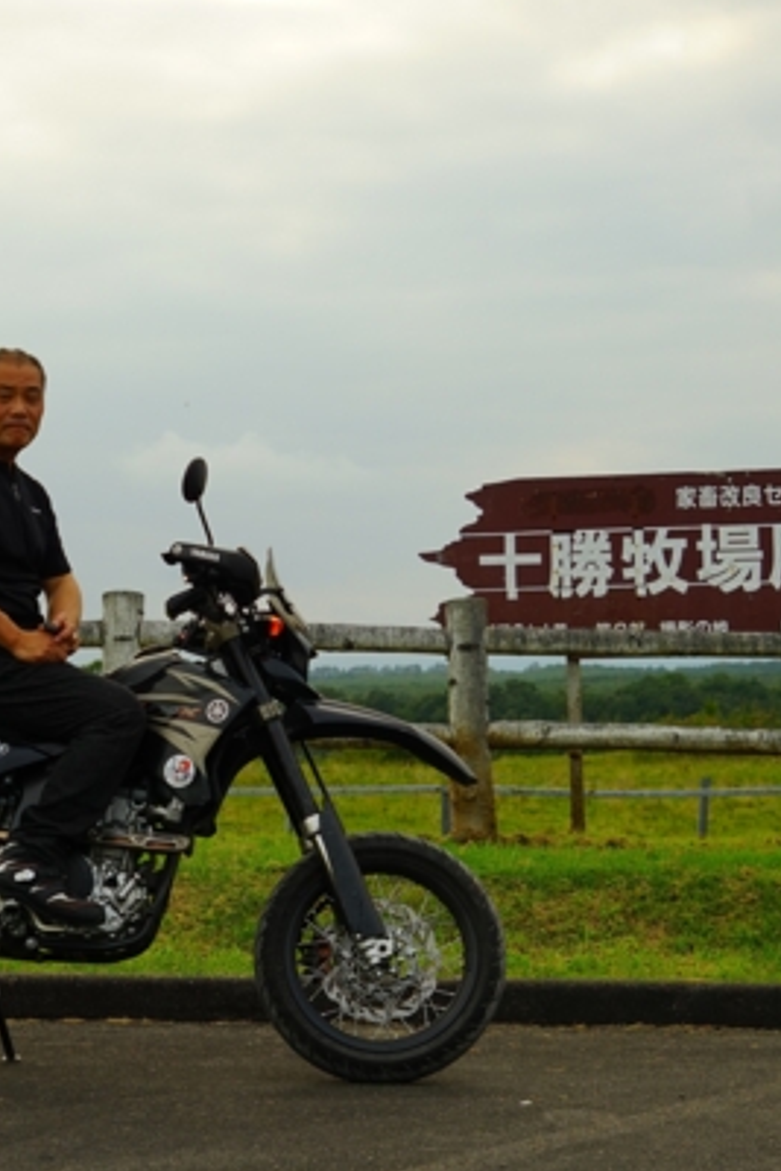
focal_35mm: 92
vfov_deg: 22.1
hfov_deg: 14.9
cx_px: 366
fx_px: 2991
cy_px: 501
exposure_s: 1/80
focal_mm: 46
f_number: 6.3
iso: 100
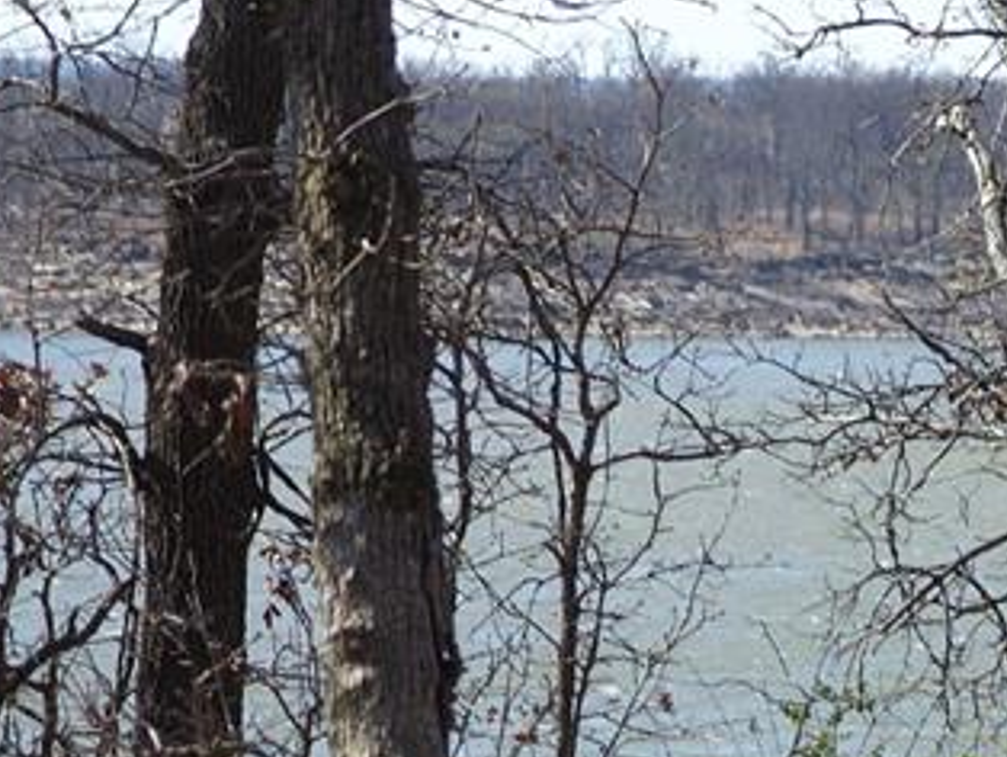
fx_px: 10976
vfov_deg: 3.9
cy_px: 539
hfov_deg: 5.2
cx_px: 879
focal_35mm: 377
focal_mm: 38.8
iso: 64
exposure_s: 1/250
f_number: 4.4
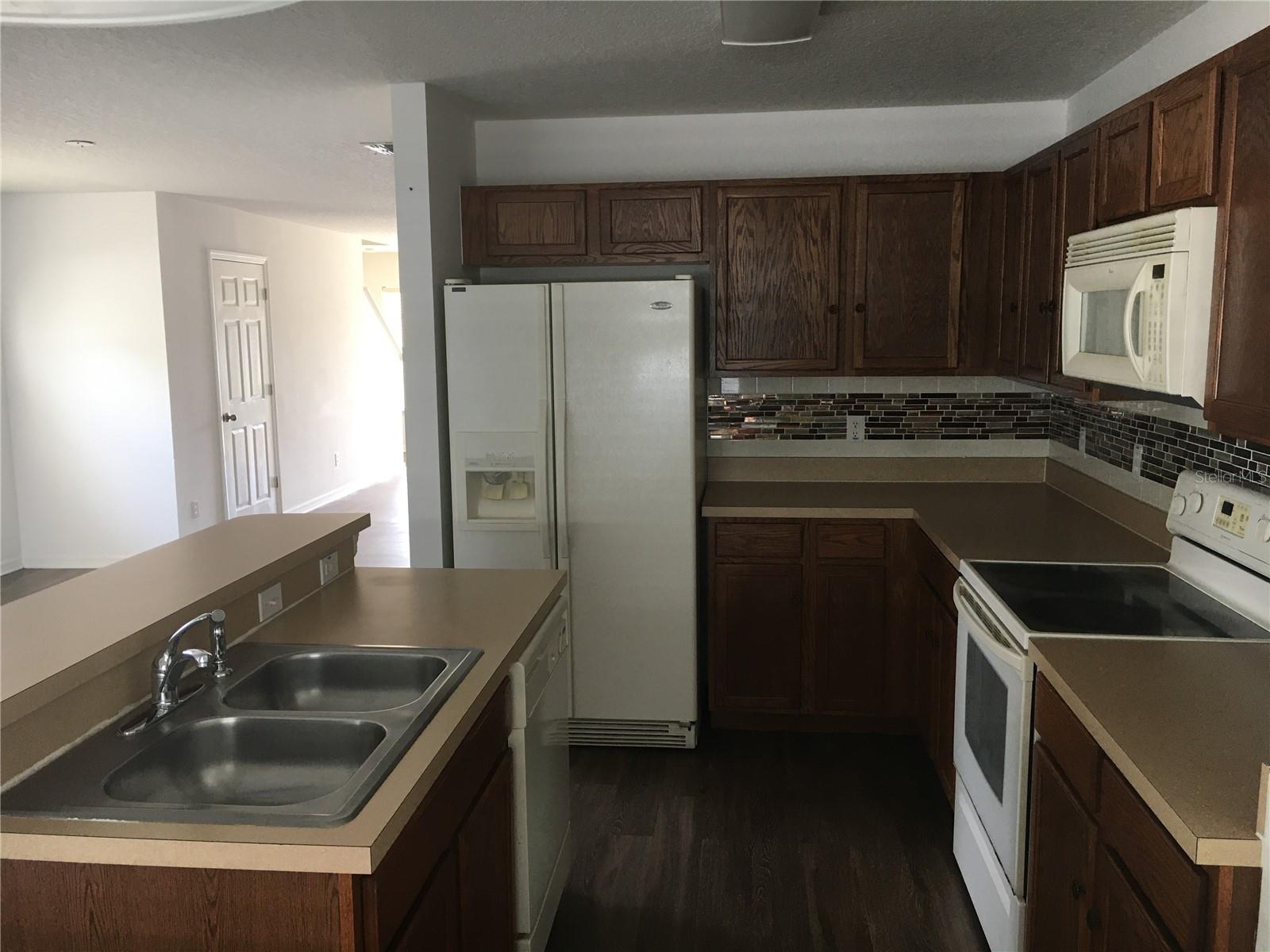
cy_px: 476
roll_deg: +0.1
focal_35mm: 29
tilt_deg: -9.0
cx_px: 635
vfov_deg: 48.2
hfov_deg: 61.7
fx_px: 1064
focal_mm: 4.15
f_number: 2.2
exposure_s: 1/30
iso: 40
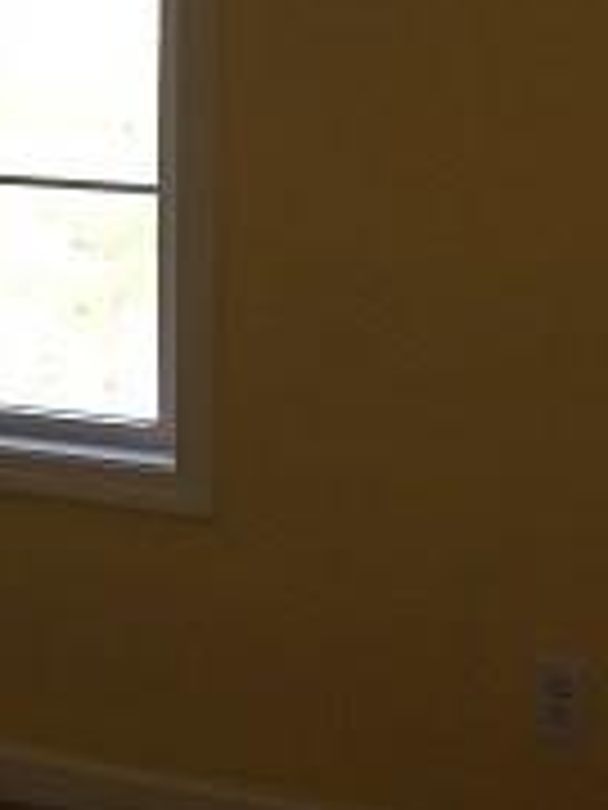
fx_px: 2412
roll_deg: +0.0
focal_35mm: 103
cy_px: -27
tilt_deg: -4.9
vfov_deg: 18.5
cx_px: -401
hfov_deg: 13.3
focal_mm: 4.15
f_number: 2.2
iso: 40
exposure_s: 1/120
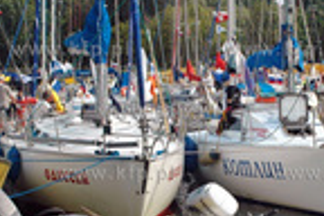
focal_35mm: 100
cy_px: 142
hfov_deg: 20.3
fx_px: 900
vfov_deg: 13.7
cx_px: 236
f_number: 8
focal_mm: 24
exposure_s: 1/1000
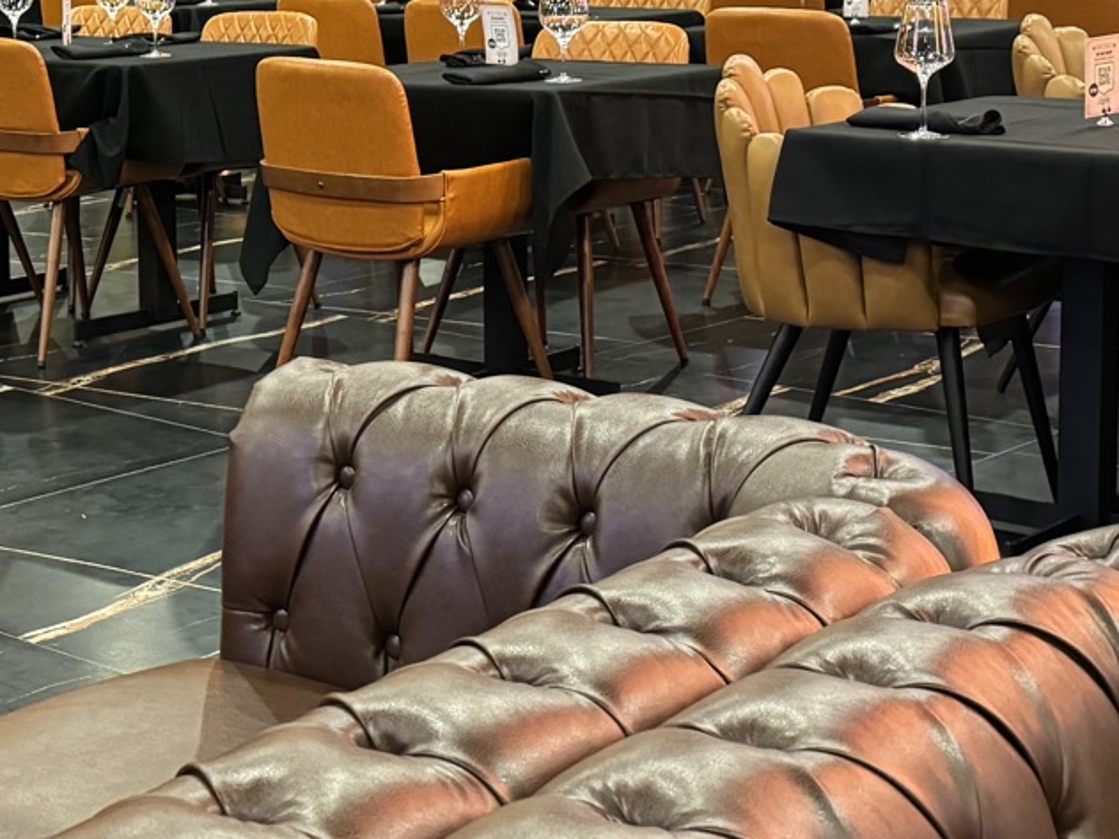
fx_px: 2359
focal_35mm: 73
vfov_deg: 19.9
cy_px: 153
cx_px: 176
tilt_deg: -7.1
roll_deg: +1.1
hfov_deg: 26.1
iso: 800
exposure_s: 1/40
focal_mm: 6.86
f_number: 1.78
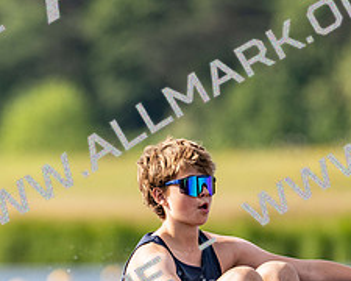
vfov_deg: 1.6
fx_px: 10077
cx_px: 128
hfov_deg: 2.0
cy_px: 252
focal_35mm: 970
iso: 450
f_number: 4.5
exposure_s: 1/2500
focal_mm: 400
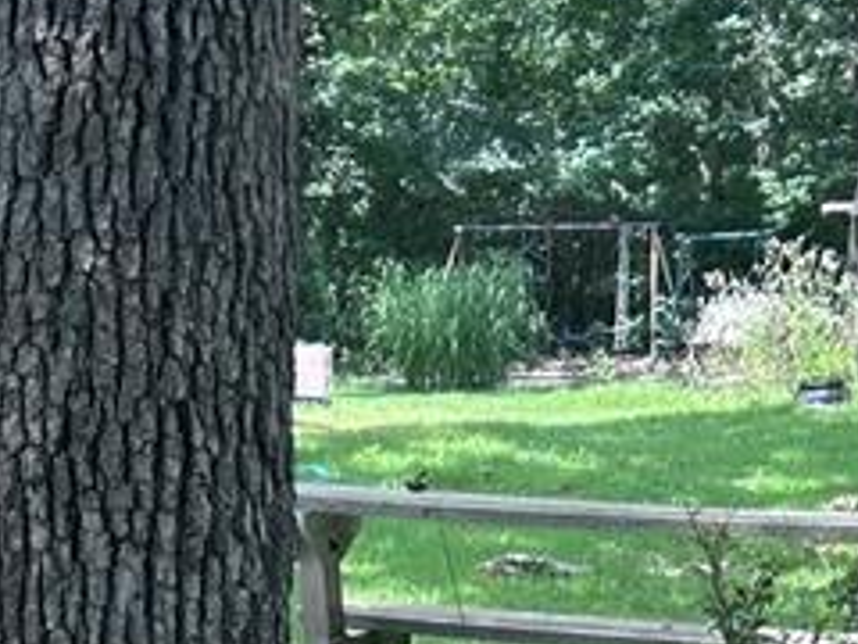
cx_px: 214
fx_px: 2751
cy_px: 977
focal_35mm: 111
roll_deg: +0.1
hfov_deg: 17.6
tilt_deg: -10.8
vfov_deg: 12.6
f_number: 1.5
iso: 50
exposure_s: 1/439
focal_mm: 5.7
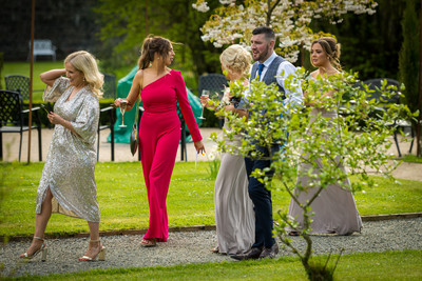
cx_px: 248
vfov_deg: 7.9
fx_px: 2051
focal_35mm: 175
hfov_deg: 11.7
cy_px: 174
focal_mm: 140
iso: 160
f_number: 2.8
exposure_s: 1/1000
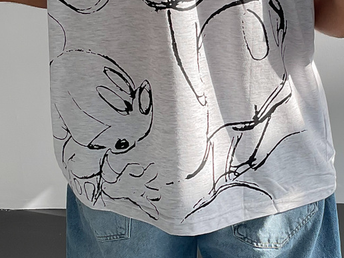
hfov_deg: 21.7
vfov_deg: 16.4
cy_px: 157
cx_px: 227
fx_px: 894
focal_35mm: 90
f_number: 1.8
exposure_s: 1/190
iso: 16
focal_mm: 3
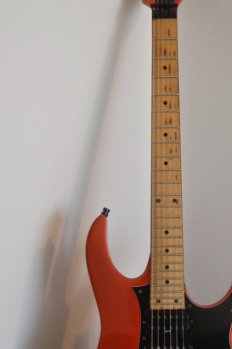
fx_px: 802
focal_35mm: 83
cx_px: 173
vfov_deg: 24.5
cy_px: 215
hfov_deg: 16.4
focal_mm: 31
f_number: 4.5
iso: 800
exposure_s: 1/50
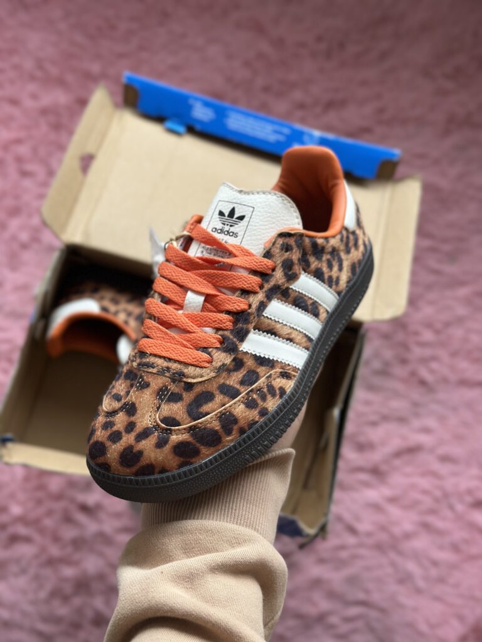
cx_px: 241
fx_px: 891
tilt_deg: -74.8
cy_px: 321
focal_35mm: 48
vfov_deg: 39.7
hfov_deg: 30.3
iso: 80
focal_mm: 6.86
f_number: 1.78
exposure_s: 1/233
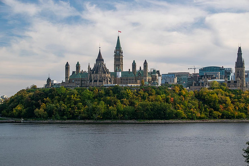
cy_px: 83
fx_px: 470
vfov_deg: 20.0
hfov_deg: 29.7
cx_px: 124
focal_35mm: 68
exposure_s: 1/320
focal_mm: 44
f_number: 11
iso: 400
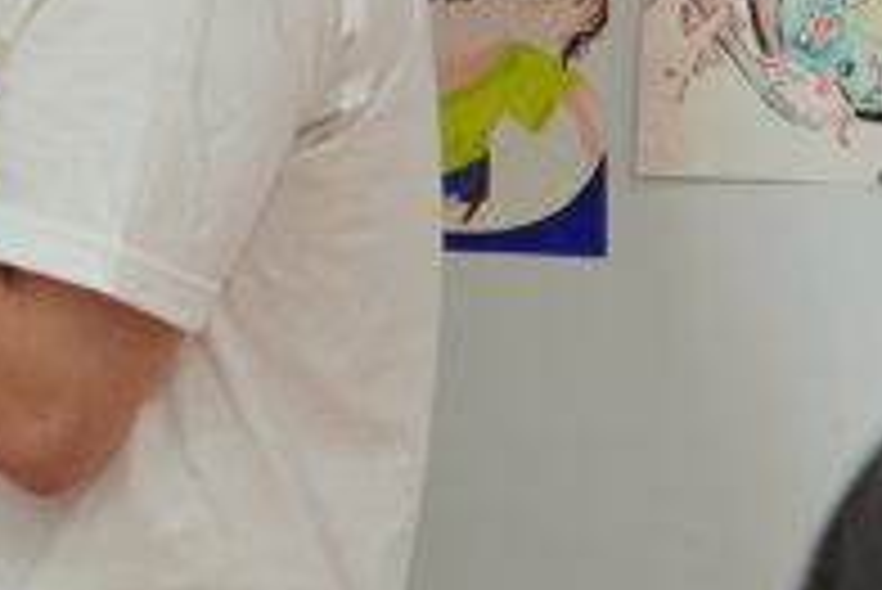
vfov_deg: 3.5
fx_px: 9611
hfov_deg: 5.2
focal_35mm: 392
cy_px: -173
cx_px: -828
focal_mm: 50
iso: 800
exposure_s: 1/160
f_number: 4
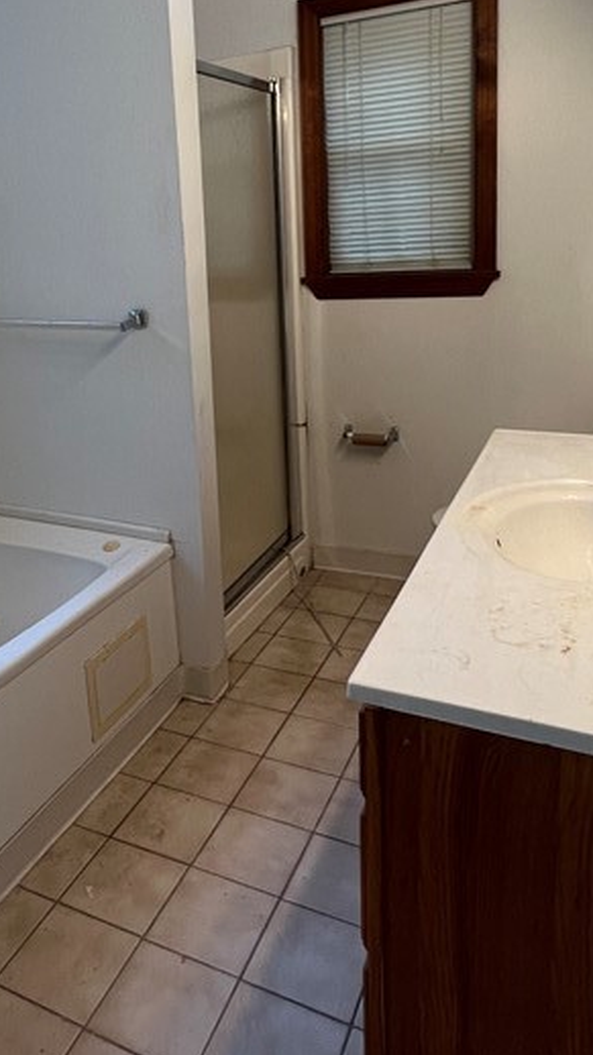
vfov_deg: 66.7
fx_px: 783
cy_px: 381
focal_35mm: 28
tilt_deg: -9.5
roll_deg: +3.9
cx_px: 153
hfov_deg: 40.4
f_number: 1.8
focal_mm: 1.57
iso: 100
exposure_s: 1/120
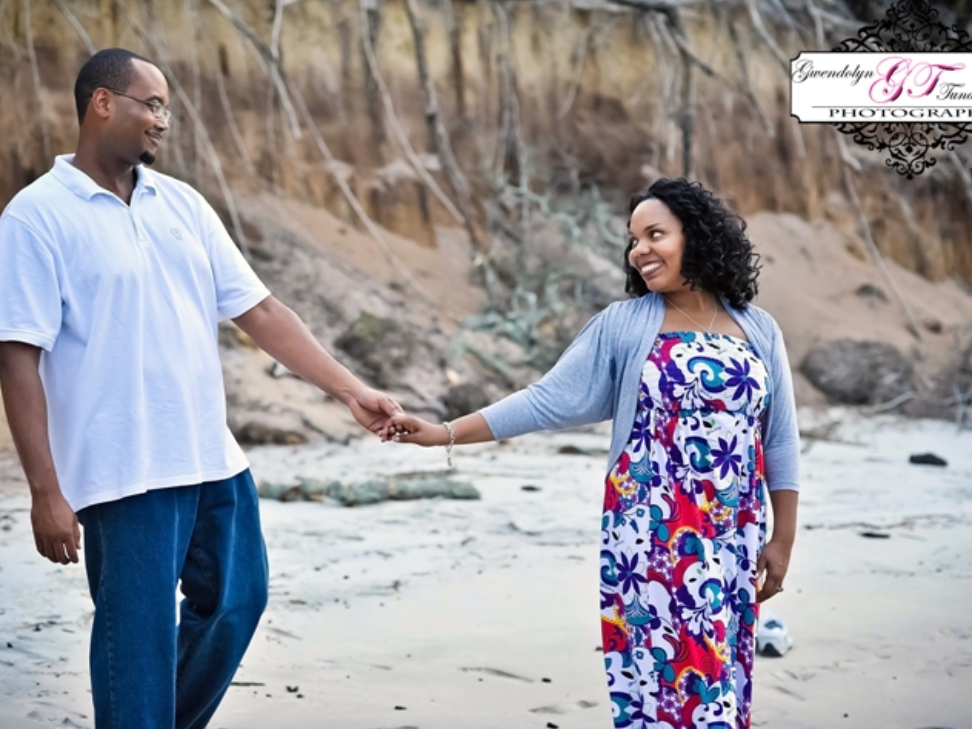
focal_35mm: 77
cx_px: 483
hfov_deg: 25.3
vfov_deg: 19.1
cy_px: 361
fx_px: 2162
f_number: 2.8
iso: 800
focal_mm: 70
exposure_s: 1/250
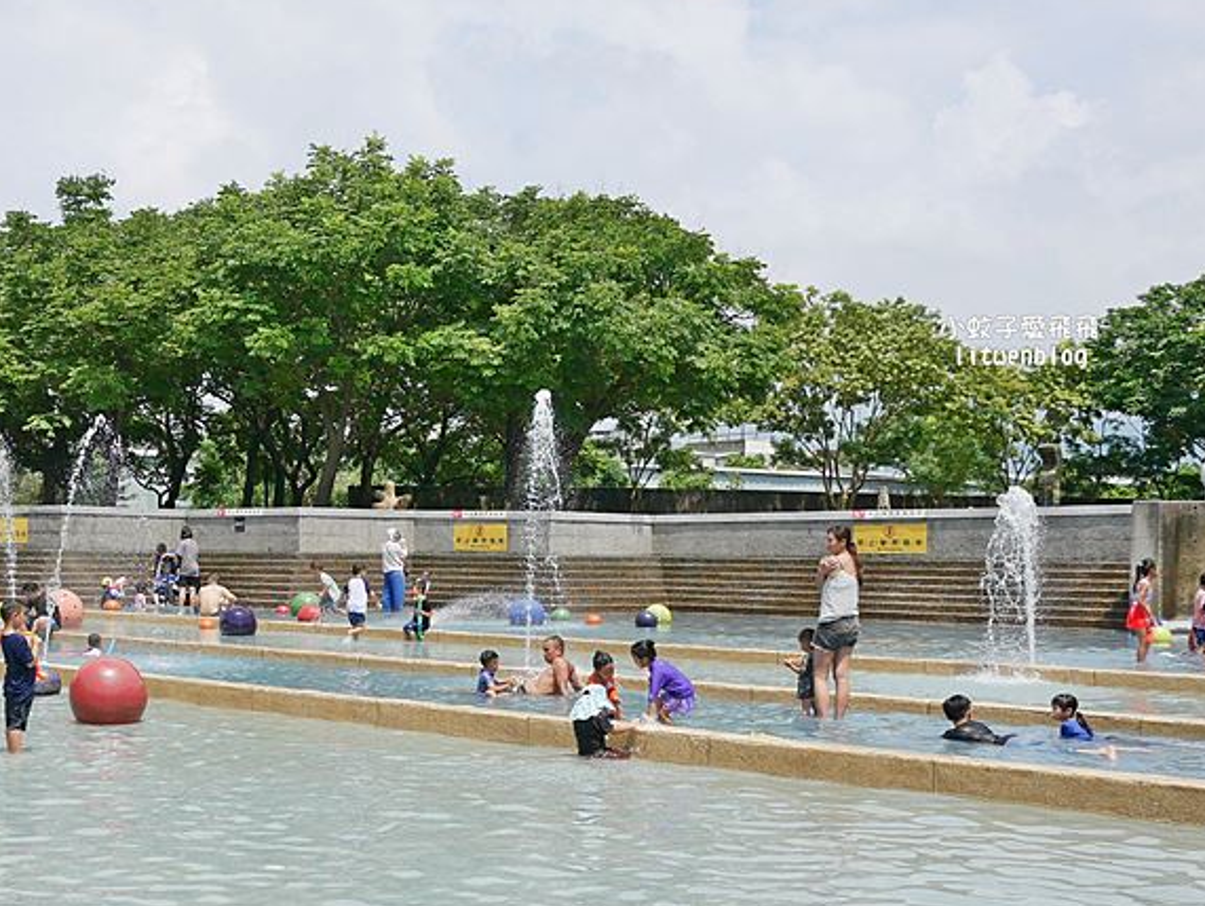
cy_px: 567
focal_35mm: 49
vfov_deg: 29.6
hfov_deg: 37.7
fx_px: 1707
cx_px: 276
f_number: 5
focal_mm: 14
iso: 200
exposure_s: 1/1600
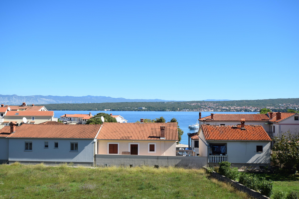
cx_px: 150
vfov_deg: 40.0
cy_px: 100
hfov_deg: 57.2
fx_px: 274
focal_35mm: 33
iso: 200
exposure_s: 1/320
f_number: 9
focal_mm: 22
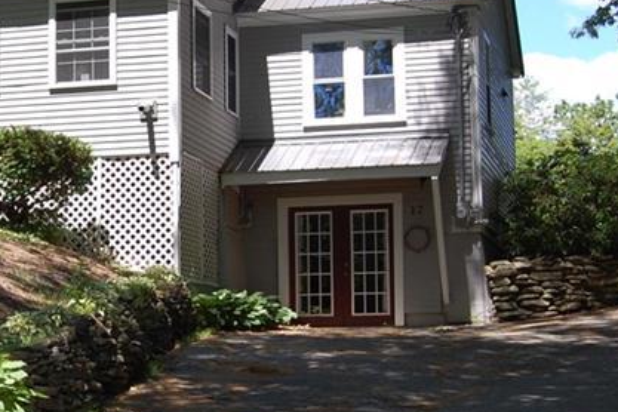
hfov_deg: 19.5
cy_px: 200
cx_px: 70
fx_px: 1768
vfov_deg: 13.3
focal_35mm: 103
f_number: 8
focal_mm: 28
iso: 200
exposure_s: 1/250
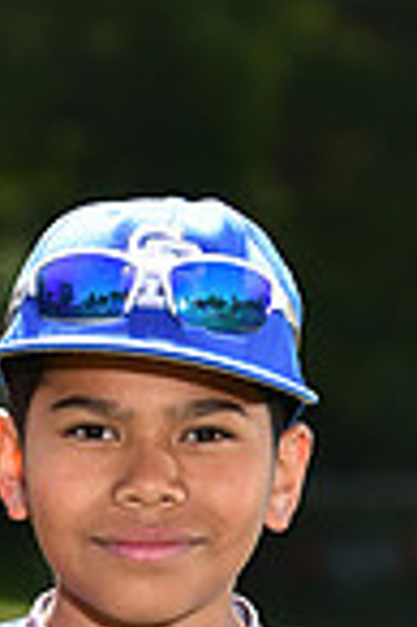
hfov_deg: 2.9
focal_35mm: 477
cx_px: 196
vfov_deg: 4.3
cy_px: 777
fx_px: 8307
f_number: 5
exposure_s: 1/250
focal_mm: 120
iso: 80
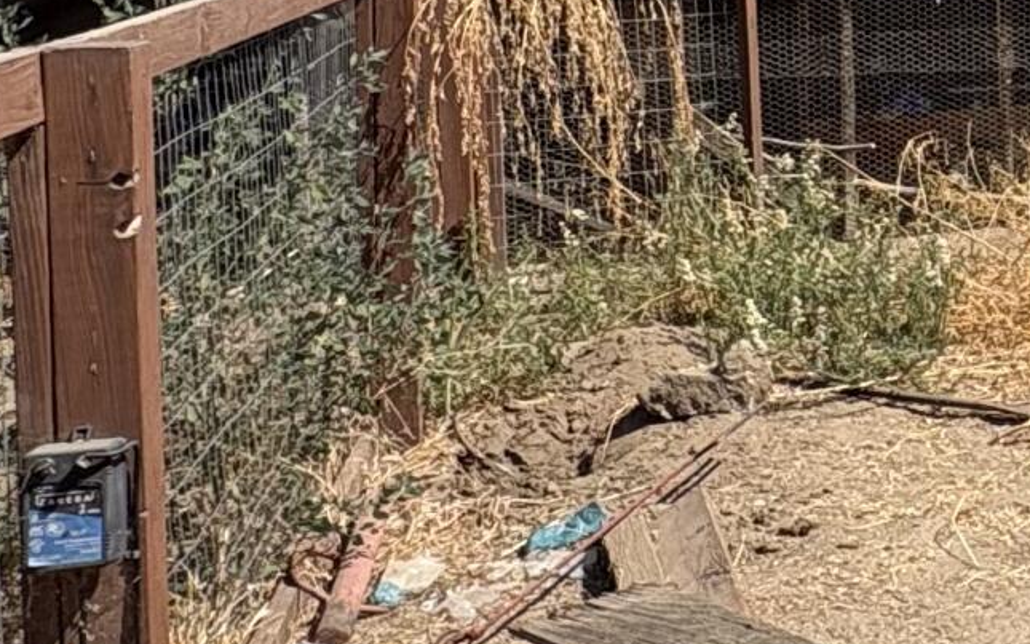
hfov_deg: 24.3
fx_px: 1937
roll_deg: +0.0
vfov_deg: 18.3
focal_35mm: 69
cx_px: 1479
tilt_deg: -2.3
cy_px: -40
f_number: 2.2
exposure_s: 1/1477
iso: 40
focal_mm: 2.22
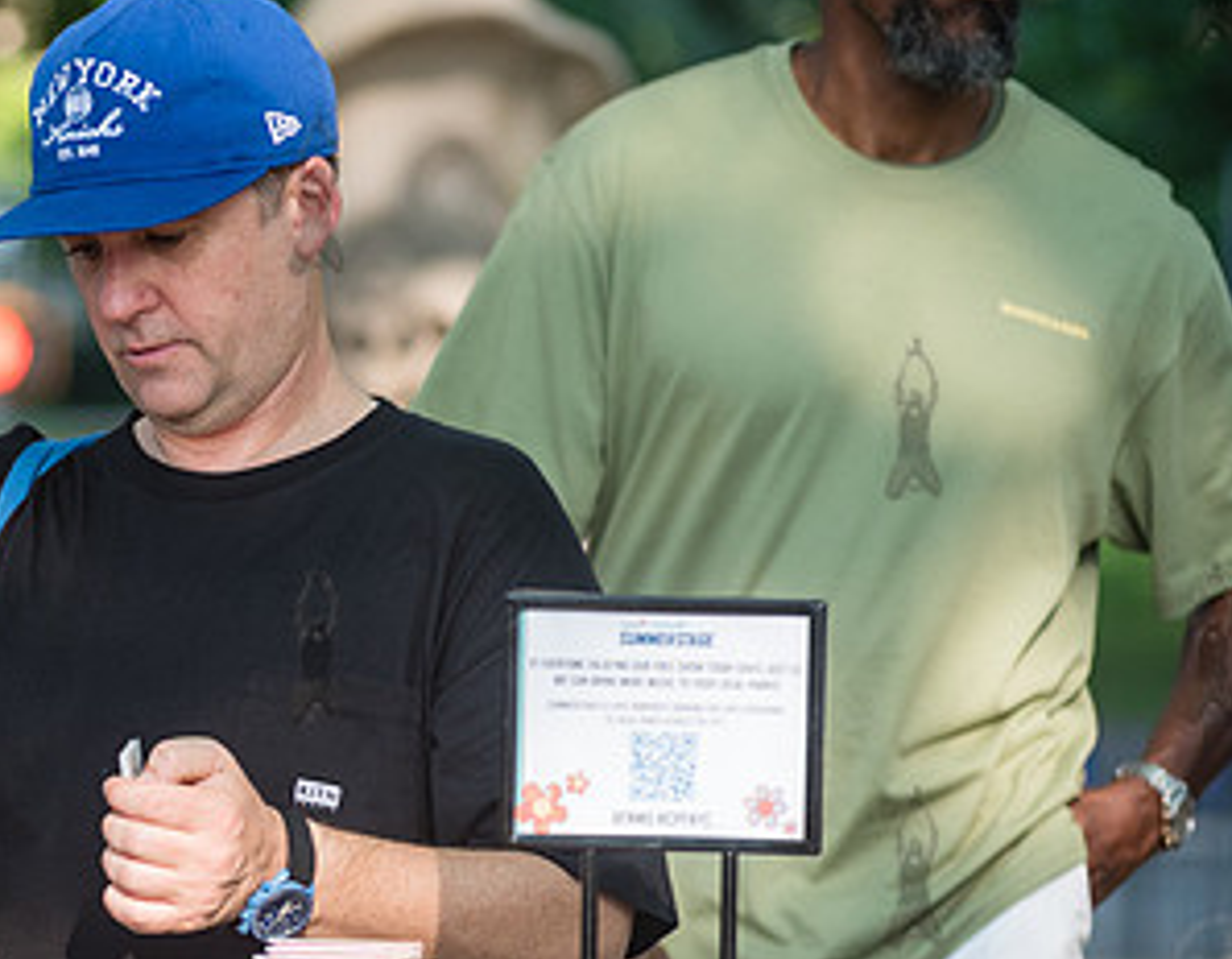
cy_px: 604
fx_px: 12665
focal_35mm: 351
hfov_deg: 5.6
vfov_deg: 4.3
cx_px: 36
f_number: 5
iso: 200
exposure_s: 1/200
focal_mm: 155
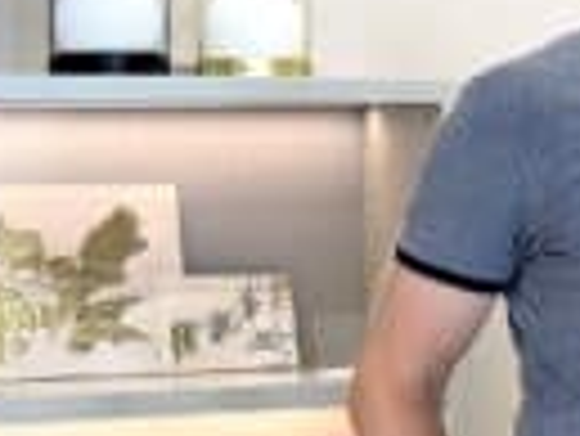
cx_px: 940
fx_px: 2398
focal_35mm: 143
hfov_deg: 12.9
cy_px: 400
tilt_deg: -2.3
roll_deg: +1.0
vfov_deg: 10.3
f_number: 1.78
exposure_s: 1/100
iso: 80
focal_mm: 6.76
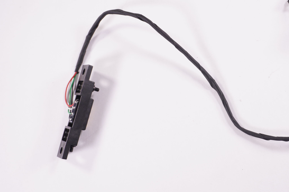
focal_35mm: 55
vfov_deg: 24.7
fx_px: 439
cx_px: 207
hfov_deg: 35.8
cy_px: 90
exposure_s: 1/125
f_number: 5.6
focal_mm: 25
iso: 250
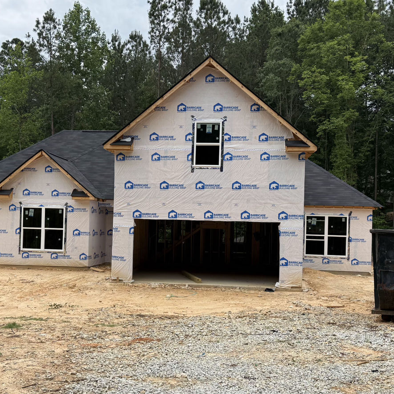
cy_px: 176
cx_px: 181
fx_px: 464
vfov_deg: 46.0
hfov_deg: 46.0
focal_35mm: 36
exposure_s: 1/3333
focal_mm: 6.76
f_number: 1.78
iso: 100
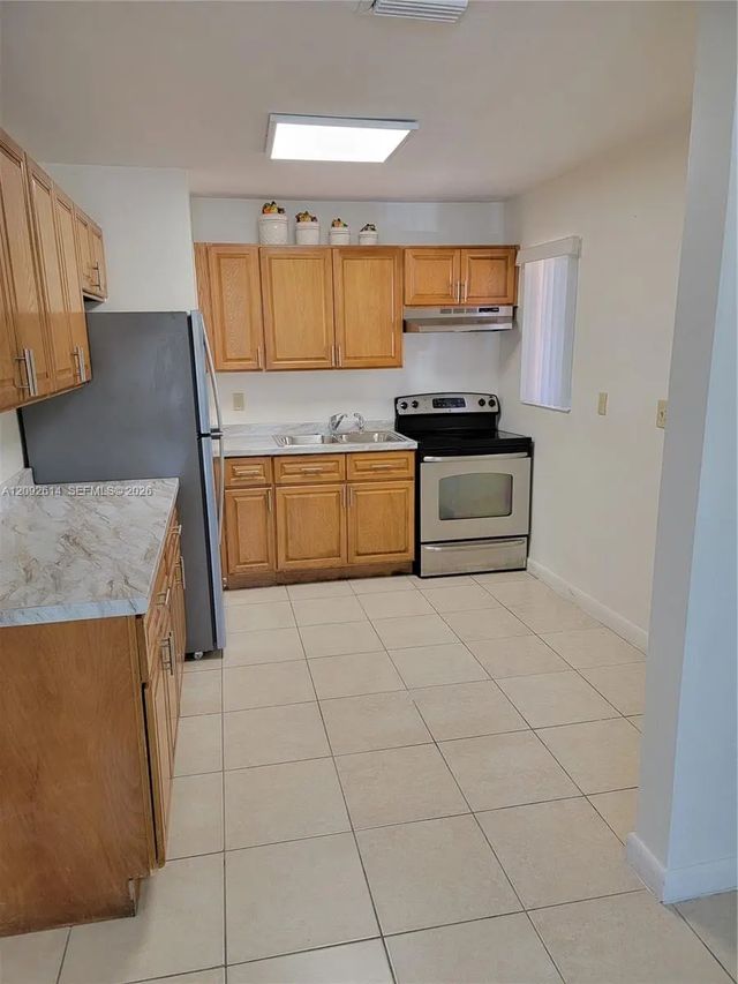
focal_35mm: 24
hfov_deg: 56.8
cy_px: 492
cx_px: 369
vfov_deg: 71.6
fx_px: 682
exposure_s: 1/120
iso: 160
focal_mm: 6.7
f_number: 1.8
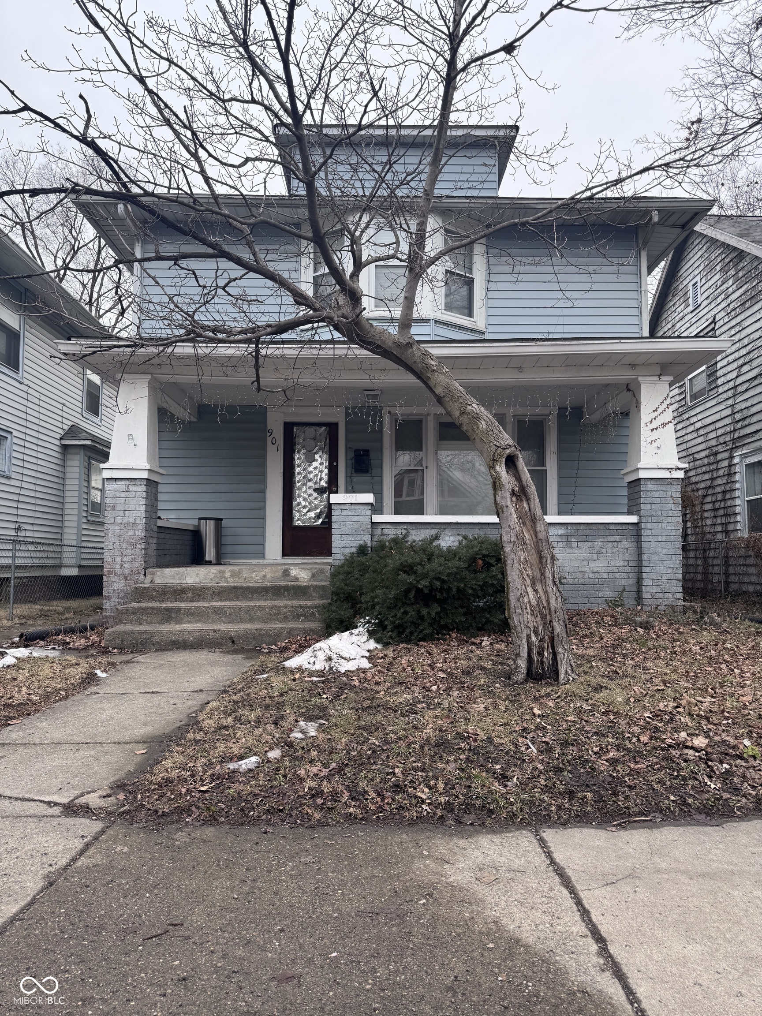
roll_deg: +0.1
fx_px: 704
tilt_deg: +4.0
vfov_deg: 71.6
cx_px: 381
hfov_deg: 56.8
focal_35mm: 24
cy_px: 508
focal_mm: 6.76
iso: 80
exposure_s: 1/1059
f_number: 1.78
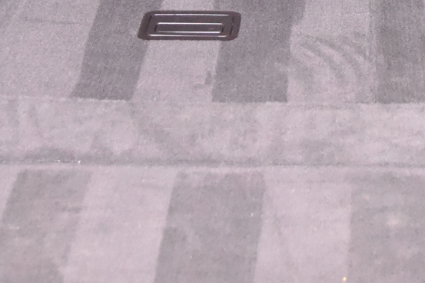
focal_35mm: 125
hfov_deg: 16.1
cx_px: 400
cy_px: -100
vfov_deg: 10.7
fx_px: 1476
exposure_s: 1/40
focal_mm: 24
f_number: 3
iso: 5000
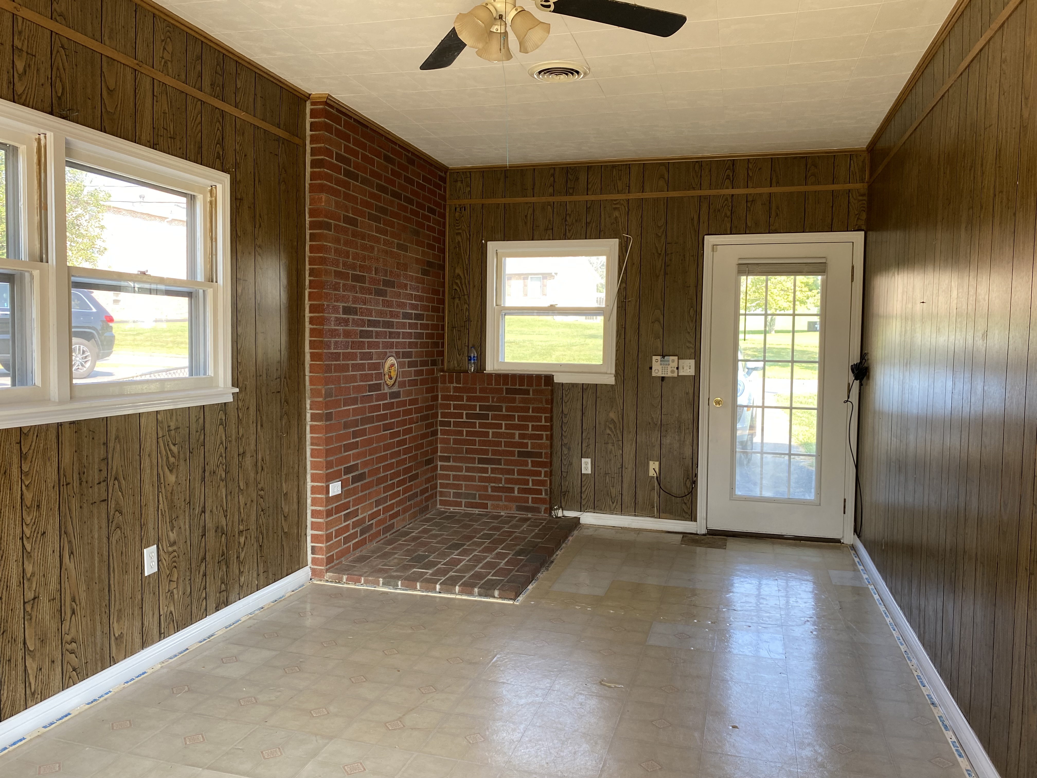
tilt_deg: -3.0
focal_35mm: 26
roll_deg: -0.6
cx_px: 518
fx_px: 779
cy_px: 389
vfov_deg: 53.1
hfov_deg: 67.3
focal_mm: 4.25
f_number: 1.8
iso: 80
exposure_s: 1/121
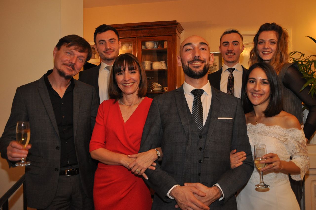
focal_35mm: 33
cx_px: 158
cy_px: 105
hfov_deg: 57.3
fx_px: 289
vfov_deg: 39.9
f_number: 4
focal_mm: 22
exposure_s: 1/60
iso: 800
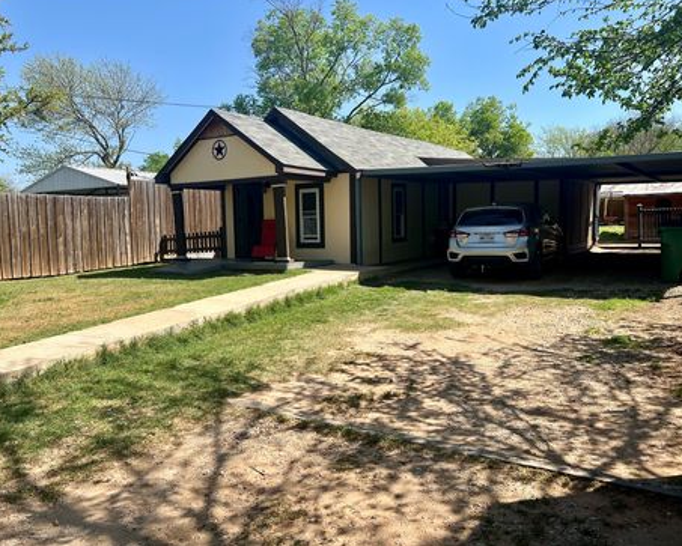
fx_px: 566
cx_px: 315
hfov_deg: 62.1
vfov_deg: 51.6
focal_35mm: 28
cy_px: 268
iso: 50
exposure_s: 1/3077
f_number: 1.5
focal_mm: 5.7
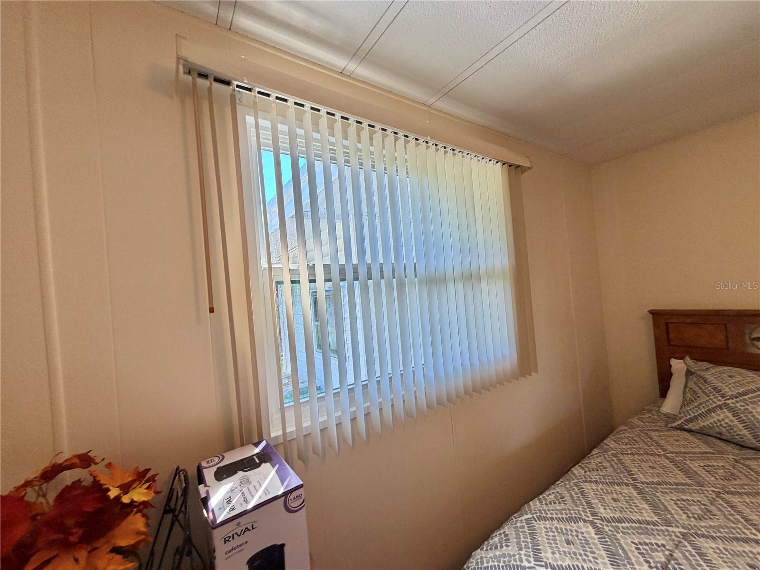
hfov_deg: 102.1
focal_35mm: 14
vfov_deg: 85.7
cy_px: 285
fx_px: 307
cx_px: 380
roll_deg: +6.7
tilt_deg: -3.3
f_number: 2.2
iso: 80
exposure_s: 1/120
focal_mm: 2.22
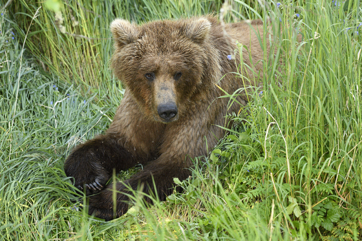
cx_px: 181
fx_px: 2714
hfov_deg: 7.6
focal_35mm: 270
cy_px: 120
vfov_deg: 5.1
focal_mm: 270
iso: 3200
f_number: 5.6
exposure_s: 1/320
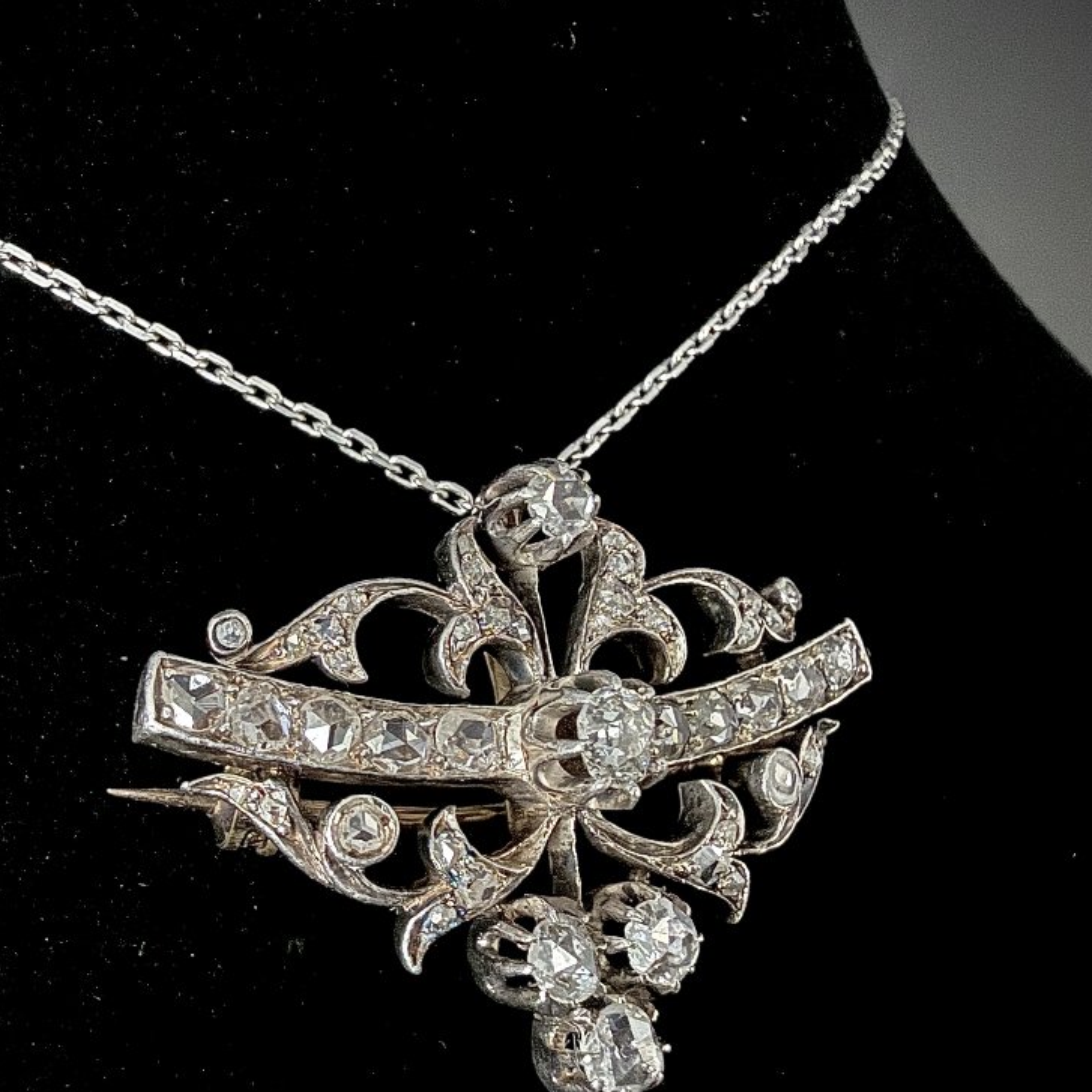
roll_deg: -0.8
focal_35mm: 35
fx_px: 1249
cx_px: 487
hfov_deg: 47.1
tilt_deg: -5.8
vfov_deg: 47.0
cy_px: 649
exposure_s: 1/24
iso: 500
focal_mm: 2.22
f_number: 2.2
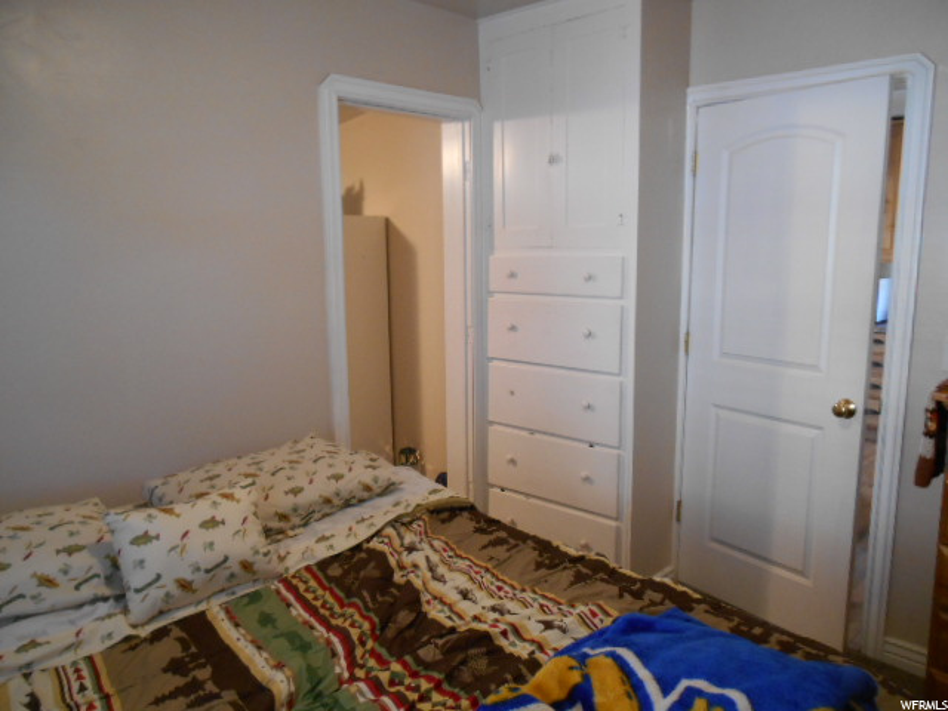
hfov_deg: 67.3
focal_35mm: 26
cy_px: 356
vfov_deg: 53.1
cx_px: 474
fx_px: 712
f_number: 3.4
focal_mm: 4.7
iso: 320
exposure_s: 1/30
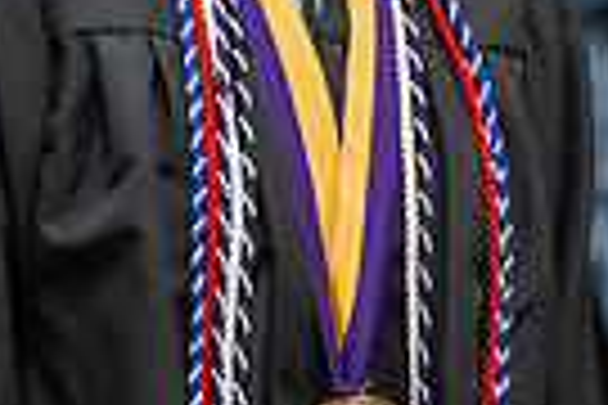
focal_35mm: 773
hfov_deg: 2.7
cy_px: -128
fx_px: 13054
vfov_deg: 1.8
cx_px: 302
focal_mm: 180
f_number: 3.2
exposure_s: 1/200
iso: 2500
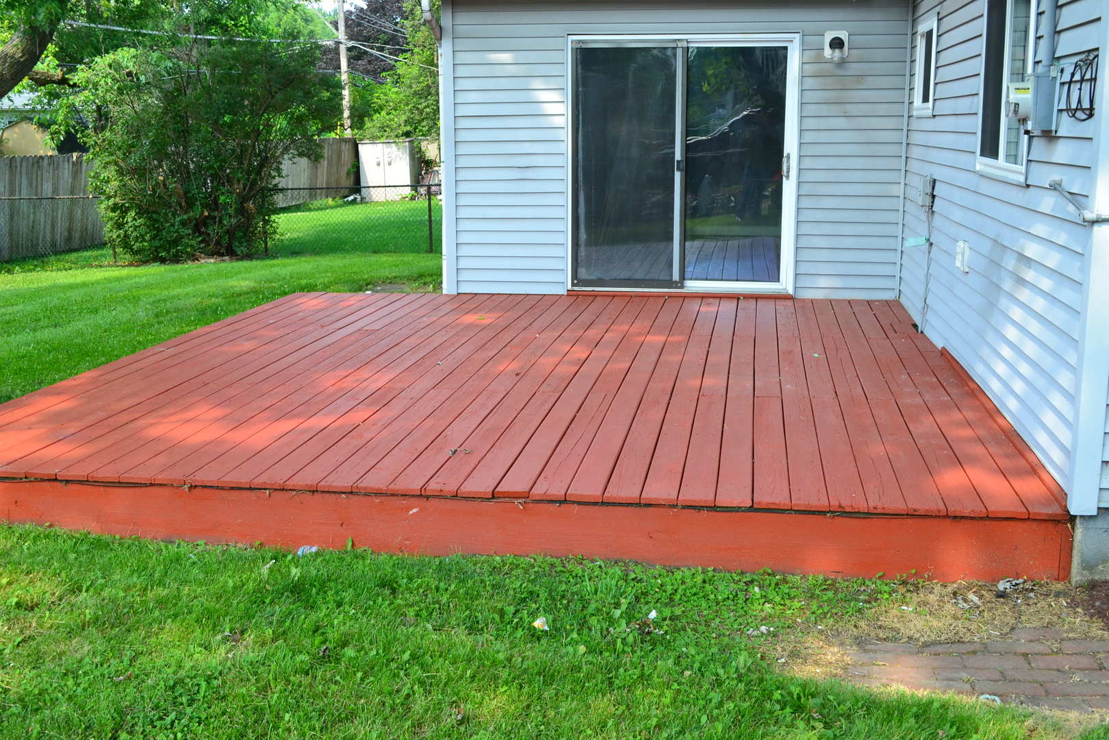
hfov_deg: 49.6
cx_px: 554
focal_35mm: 39
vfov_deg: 34.2
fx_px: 1201
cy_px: 370
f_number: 9
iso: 400
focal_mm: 26
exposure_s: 1/125
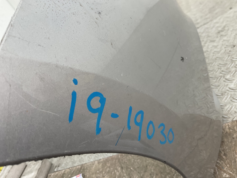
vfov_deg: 48.2
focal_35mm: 29
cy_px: 89
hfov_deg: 61.7
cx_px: 118
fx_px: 199
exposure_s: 1/100
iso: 25
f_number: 1.8
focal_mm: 3
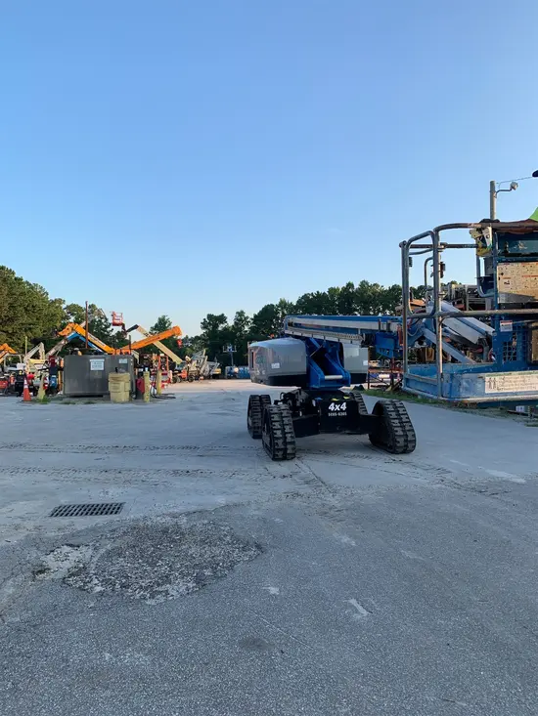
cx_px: 269
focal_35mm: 26
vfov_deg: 67.3
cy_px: 358
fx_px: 539
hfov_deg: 53.1
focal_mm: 4.25
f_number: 1.8
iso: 25
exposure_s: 1/587
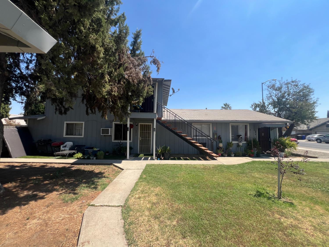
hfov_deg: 106.2
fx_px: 124
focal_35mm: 13
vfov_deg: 89.9
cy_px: 124
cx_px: 164
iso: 32
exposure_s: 1/1043
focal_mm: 1.57
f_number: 1.8
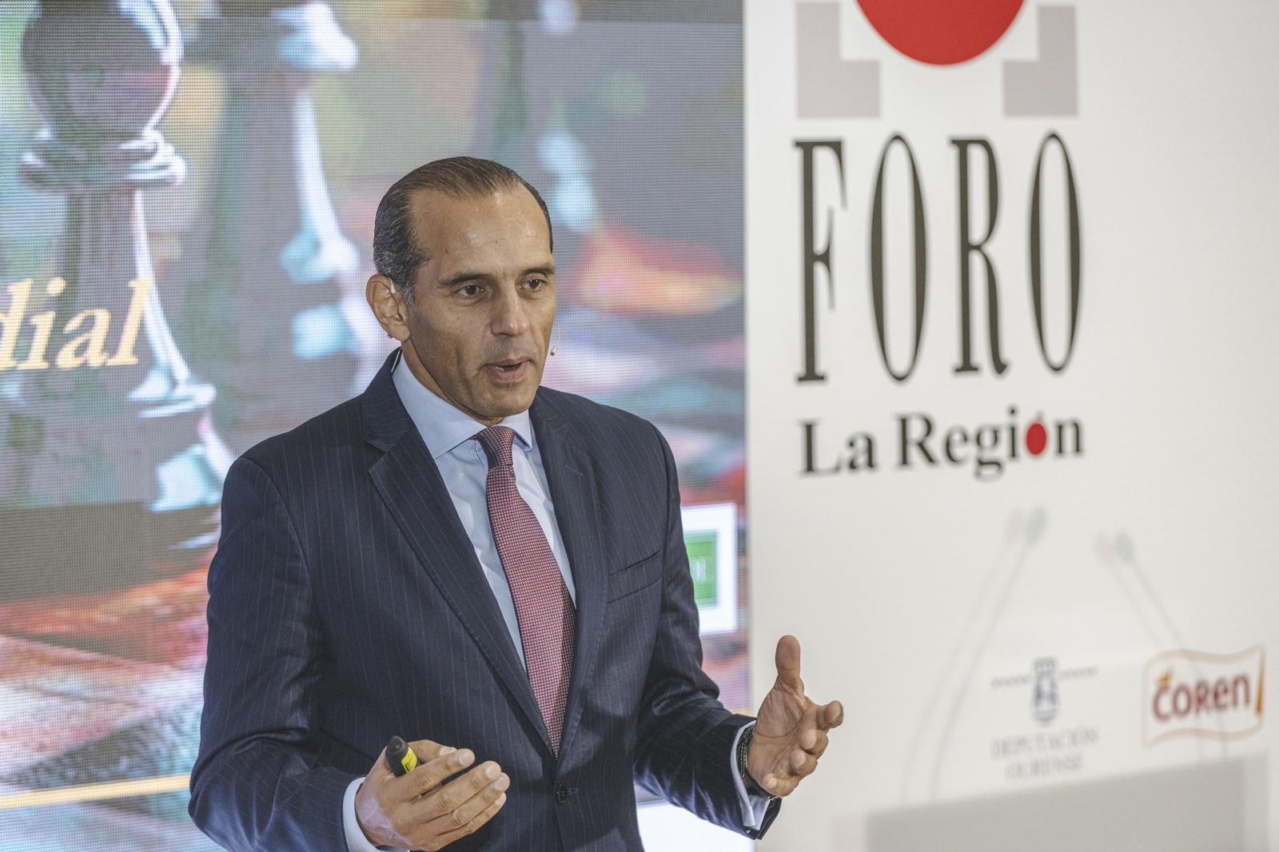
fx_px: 4827
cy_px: 424
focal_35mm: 136
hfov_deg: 15.1
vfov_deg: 10.1
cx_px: 671
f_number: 3.2
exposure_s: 1/500
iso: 2000
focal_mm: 125
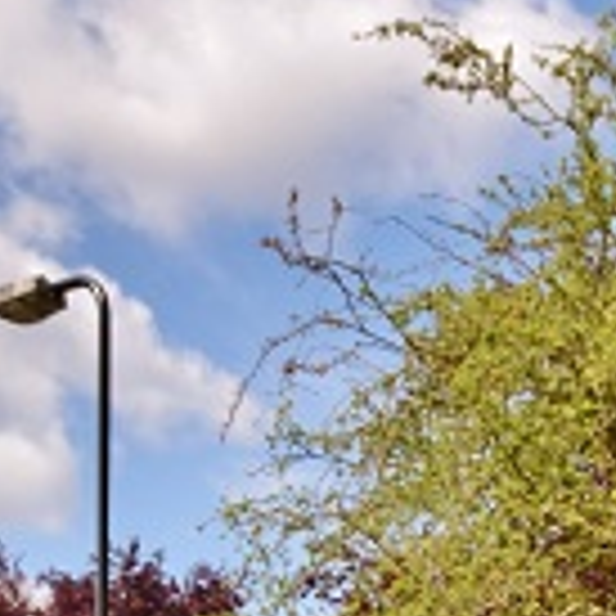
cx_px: 603
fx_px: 1349
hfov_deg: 24.6
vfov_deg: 21.7
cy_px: 913
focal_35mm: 67
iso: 100
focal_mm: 10
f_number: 8
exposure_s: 1/200
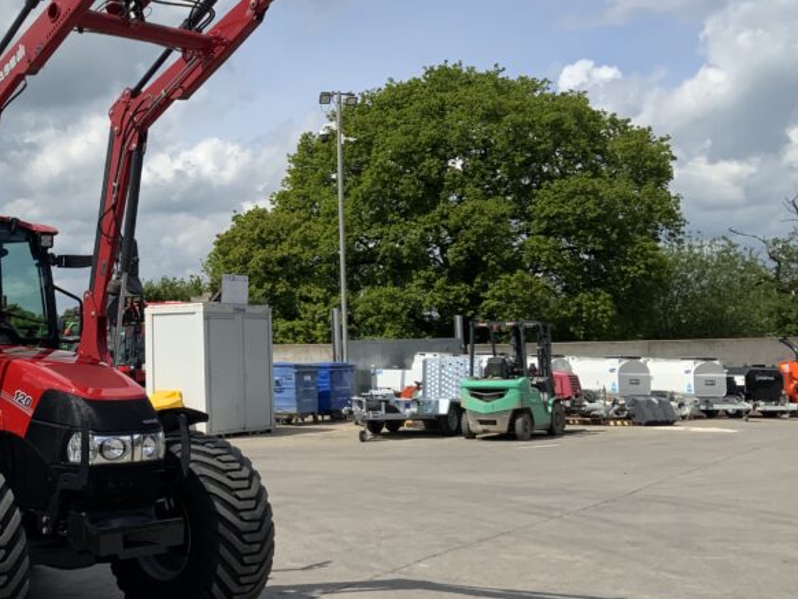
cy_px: 255
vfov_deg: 28.5
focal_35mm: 51
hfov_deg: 35.8
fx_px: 1176
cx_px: 119
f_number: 1.8
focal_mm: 3
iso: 20
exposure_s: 1/3125
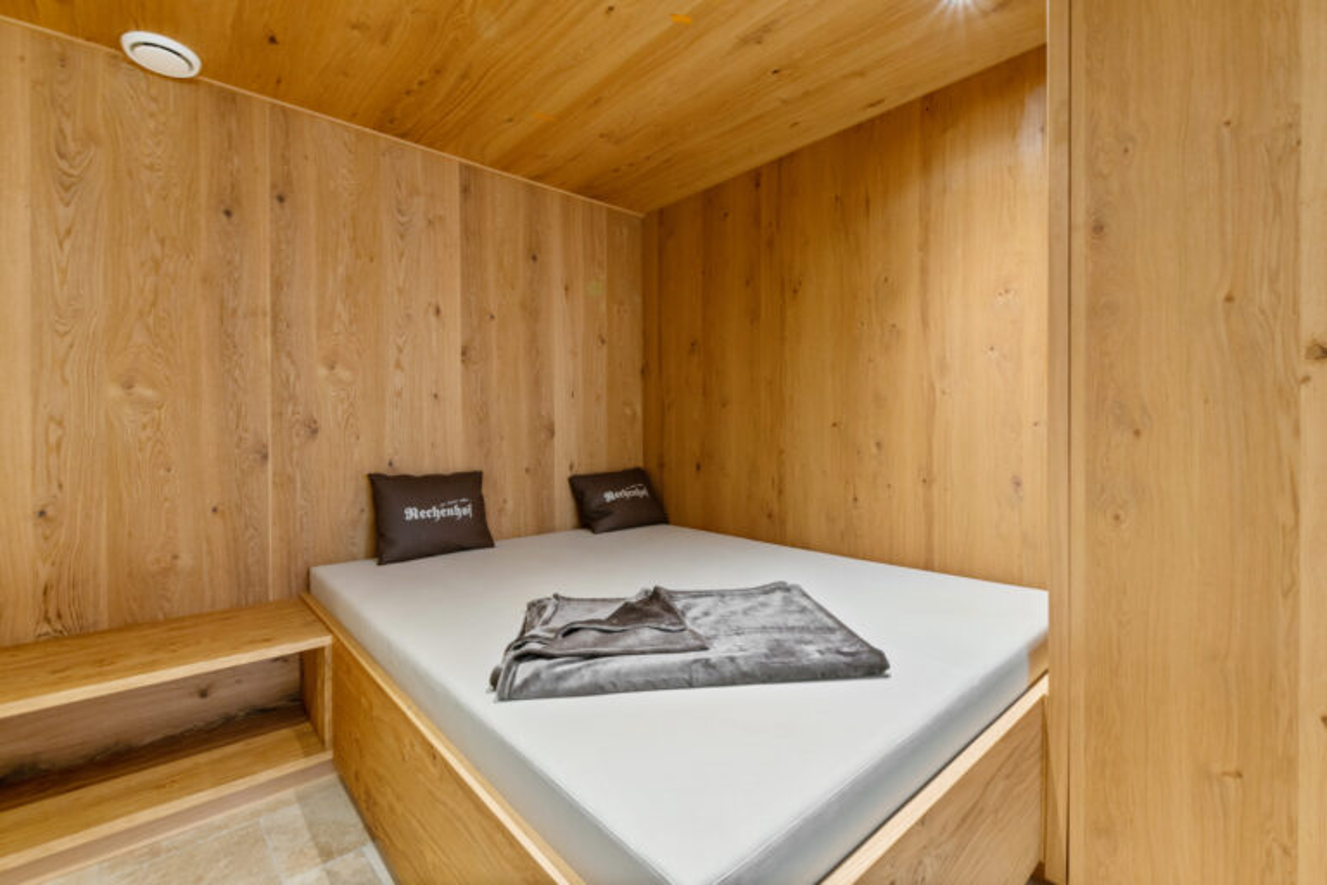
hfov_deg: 100.4
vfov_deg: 77.3
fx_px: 553
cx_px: 664
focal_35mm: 15
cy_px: 442
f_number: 10
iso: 100
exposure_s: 1.3
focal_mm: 10
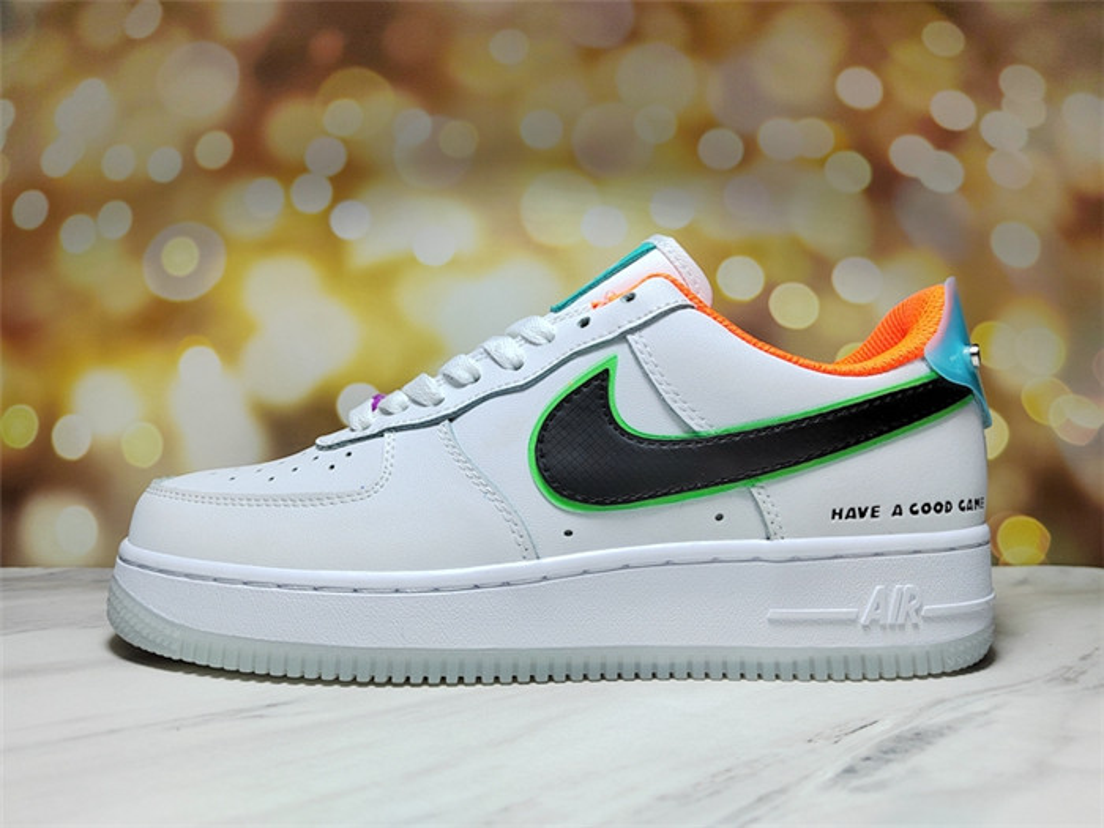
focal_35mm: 23
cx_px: 552
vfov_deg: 58.9
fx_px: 734
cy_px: 414
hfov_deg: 73.9
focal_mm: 5.52
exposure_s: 1/1653
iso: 556
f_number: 1.9
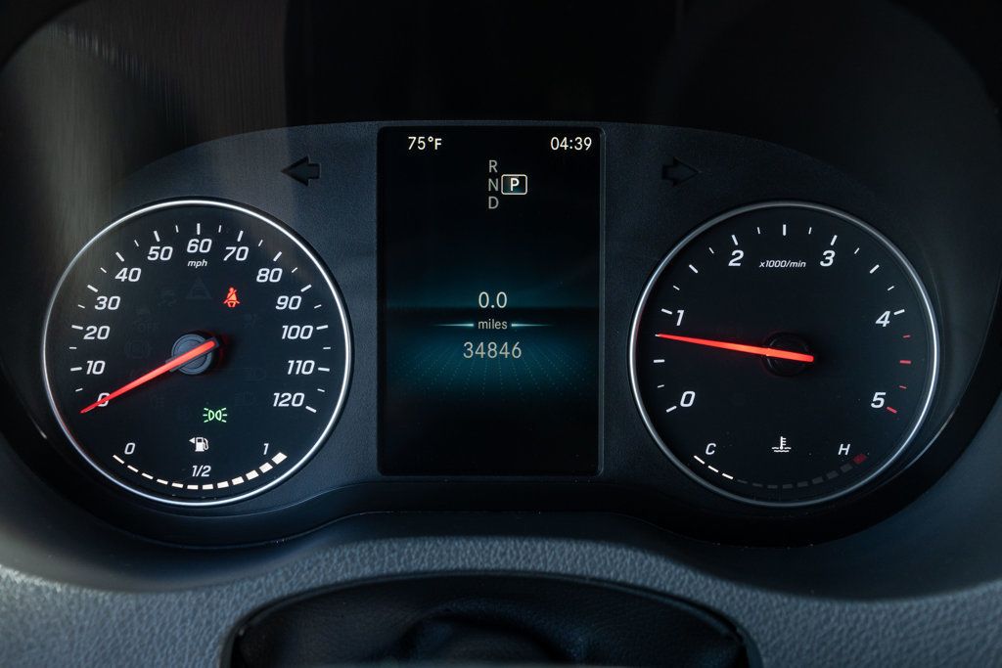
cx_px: 501
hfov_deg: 46.4
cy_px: 334
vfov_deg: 31.9
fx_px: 1169
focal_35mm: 42
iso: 640
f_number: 4
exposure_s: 1/320
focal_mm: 28
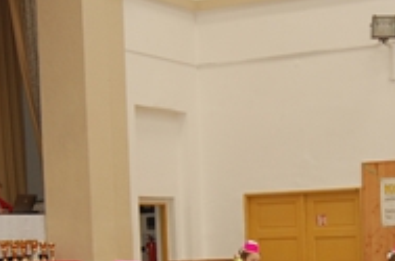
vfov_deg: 14.5
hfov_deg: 22.2
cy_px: 294
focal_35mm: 91
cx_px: 284
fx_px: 1000
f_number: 3.8
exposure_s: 1/60
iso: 400
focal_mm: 23
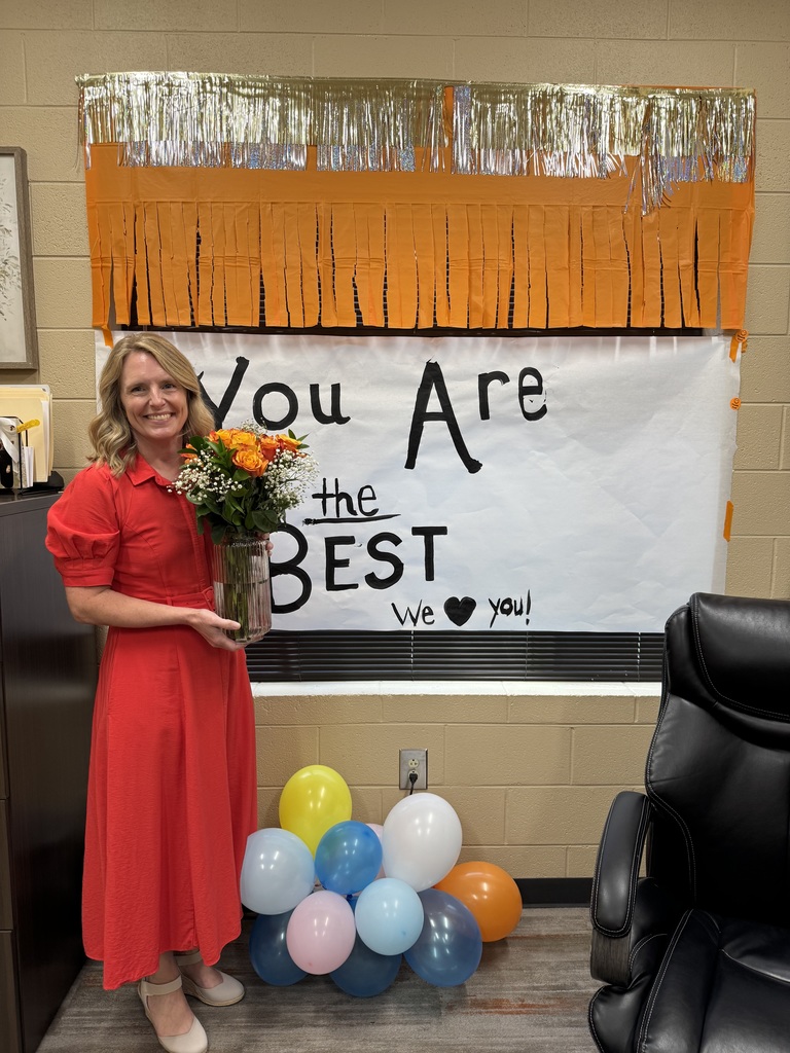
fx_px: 730
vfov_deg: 71.6
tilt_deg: -6.5
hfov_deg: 56.8
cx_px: 395
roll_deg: +0.0
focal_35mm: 24
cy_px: 526
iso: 125
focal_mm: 6.76
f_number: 1.78
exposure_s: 1/120
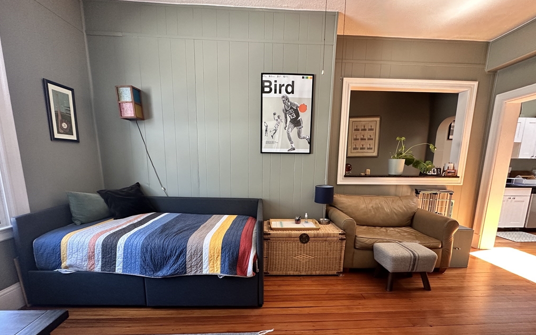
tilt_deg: -9.4
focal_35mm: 15
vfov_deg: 74.1
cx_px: 269
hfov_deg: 101.5
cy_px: 197
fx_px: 219
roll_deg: -1.2
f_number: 2.2
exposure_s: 1/99
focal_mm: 2.22
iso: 320
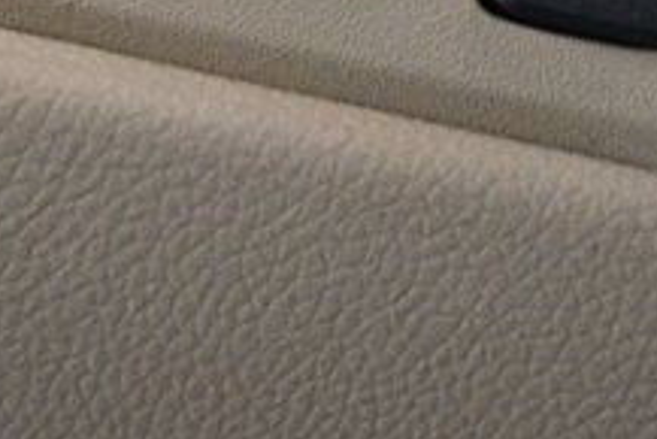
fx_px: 3360
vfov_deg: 7.3
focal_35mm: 184
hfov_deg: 11.2
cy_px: -360
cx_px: 291
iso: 3200
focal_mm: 26
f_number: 4.2
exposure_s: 1/80
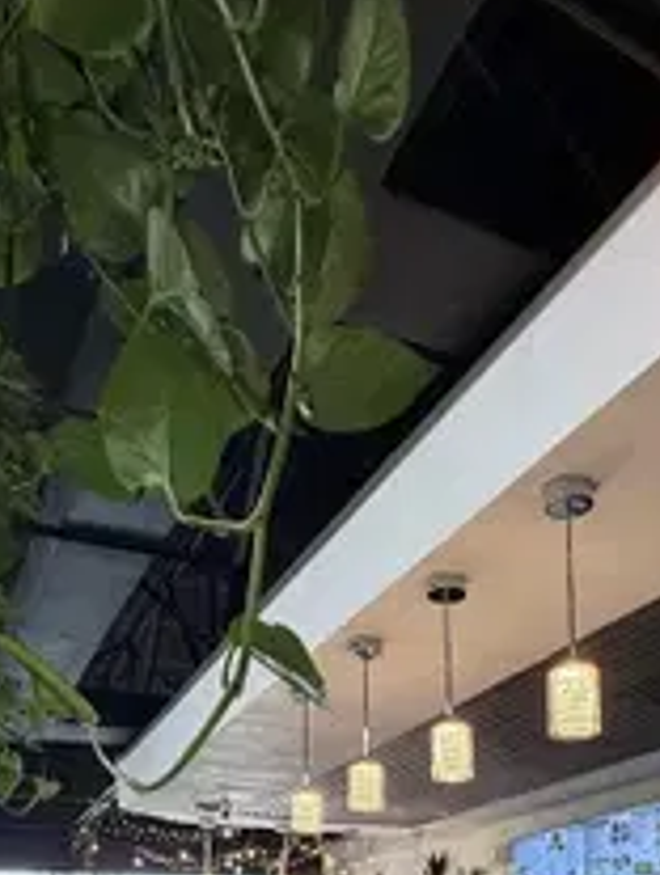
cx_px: 432
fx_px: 912
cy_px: 974
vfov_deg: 40.7
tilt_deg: +1.3
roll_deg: +1.3
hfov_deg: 39.4
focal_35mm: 36
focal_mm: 2.22
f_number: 2.2
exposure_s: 1/120
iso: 250
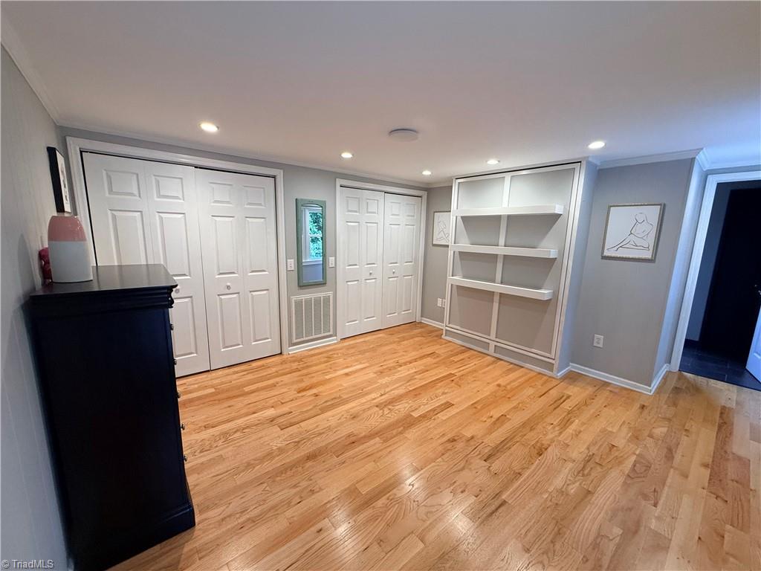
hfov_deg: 102.1
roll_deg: -1.6
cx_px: 380
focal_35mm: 14
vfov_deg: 85.7
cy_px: 286
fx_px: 308
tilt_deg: -9.9
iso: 250
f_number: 2.2
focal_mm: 2.22
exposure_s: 1/120
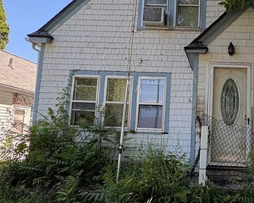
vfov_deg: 37.3
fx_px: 301
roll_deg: -3.1
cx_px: 202
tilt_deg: +10.1
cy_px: 93
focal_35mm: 40
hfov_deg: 43.7
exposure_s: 1/302
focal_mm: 2.22
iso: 40
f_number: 2.2
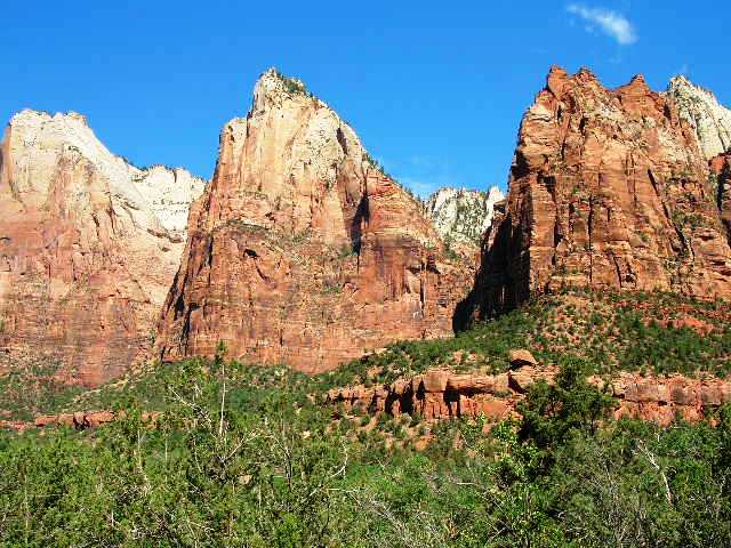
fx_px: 760
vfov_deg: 39.7
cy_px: 274
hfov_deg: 51.4
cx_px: 366
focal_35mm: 36
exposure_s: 1/455
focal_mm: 6
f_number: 3.7
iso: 50
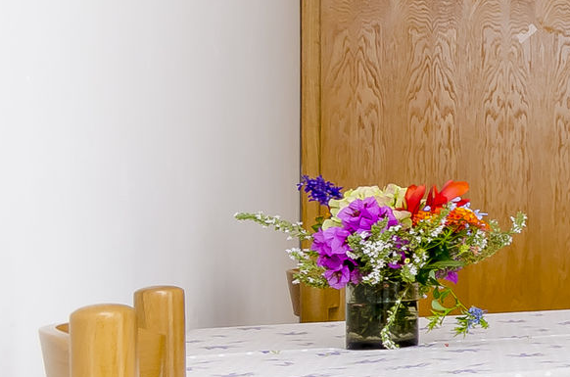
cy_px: 209
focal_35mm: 79
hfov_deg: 15.4
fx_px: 1254
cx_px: 1334
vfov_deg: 17.1
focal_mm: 11
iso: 250
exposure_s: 1/100
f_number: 8
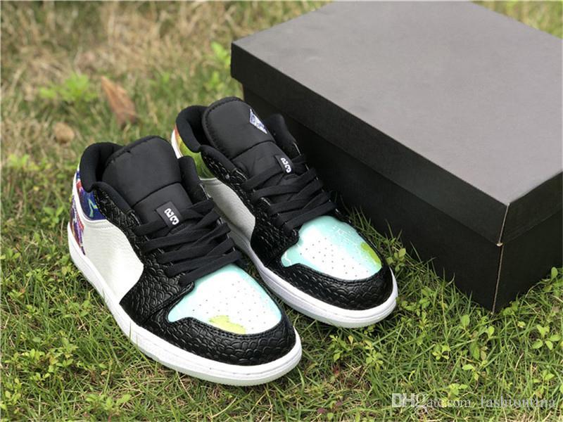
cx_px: 282
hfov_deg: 36.8
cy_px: 211
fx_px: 846
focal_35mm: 52
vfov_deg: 28.0
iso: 16
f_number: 2.4
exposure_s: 1/120
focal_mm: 6
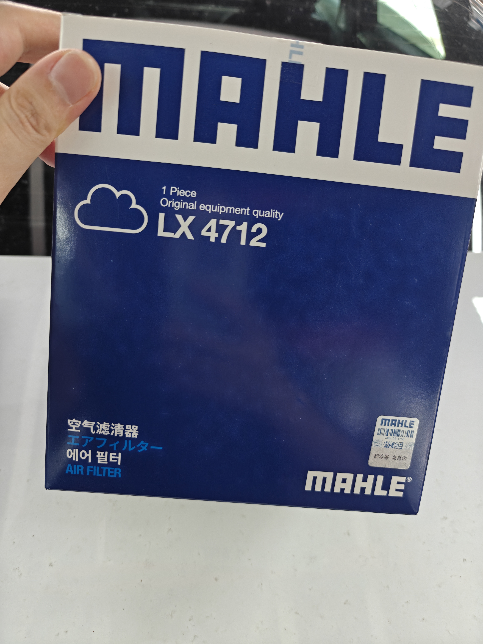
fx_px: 428
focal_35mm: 23
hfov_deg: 58.9
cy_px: 322
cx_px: 242
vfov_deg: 73.9
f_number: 1.6
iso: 400
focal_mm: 6.06
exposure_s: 1/101
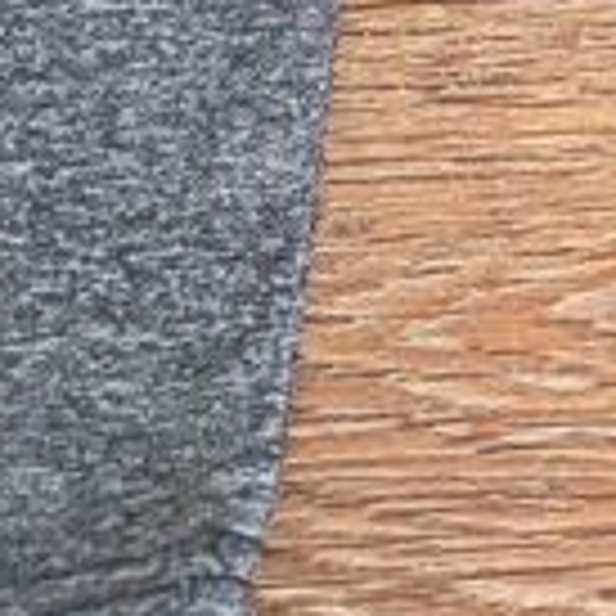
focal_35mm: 99
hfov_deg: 16.7
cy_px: -769
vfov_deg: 13.7
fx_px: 1993
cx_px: 764
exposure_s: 1/40
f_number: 1.75
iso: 822
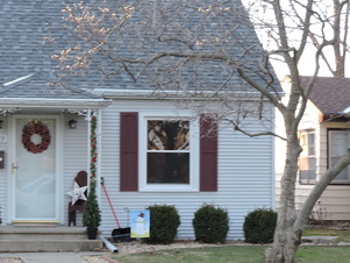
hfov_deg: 19.4
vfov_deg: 14.8
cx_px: 58
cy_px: 165
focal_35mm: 100
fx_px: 1011
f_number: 3.5
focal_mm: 8.4
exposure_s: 1/50
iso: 110
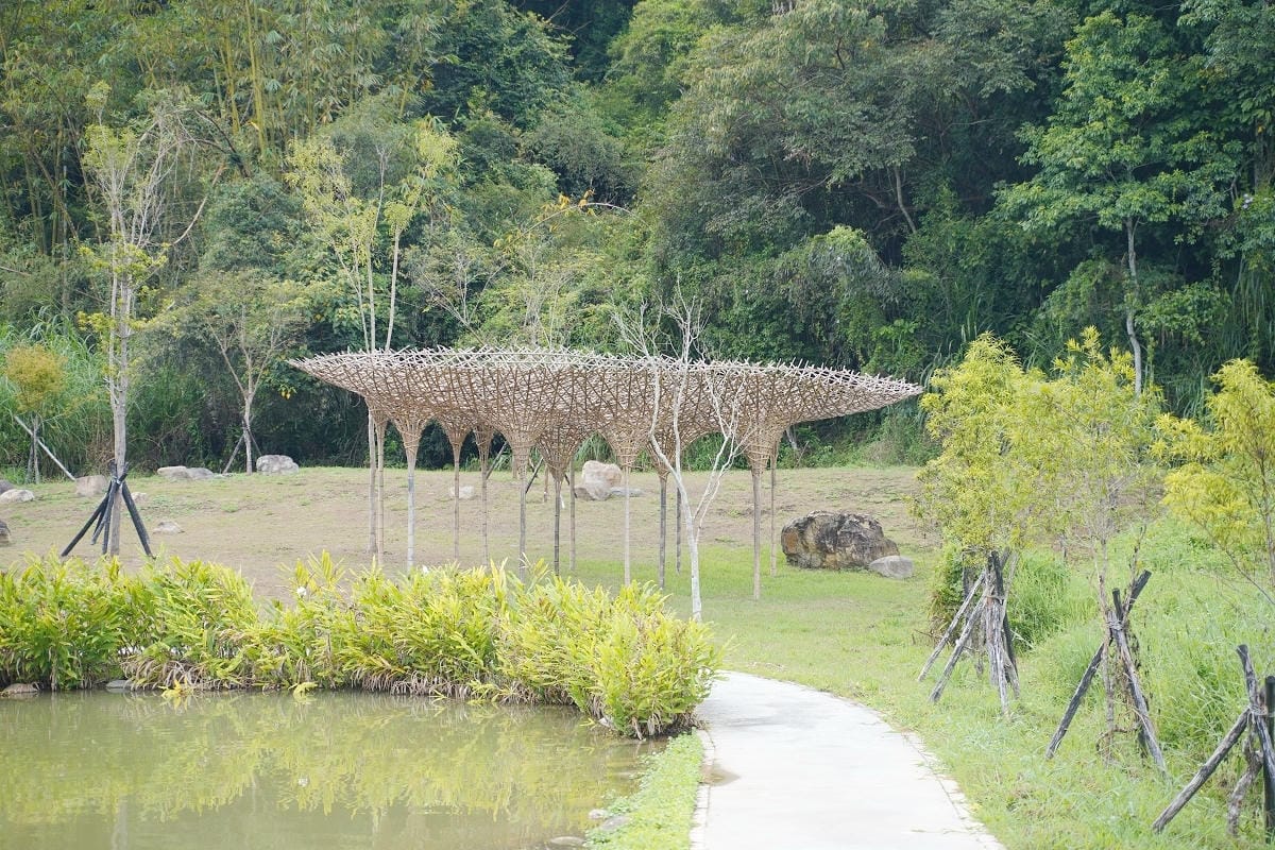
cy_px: 425
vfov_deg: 18.2
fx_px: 2656
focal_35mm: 75
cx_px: 638
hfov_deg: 27.0
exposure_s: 1/160
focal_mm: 75
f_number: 4
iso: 200
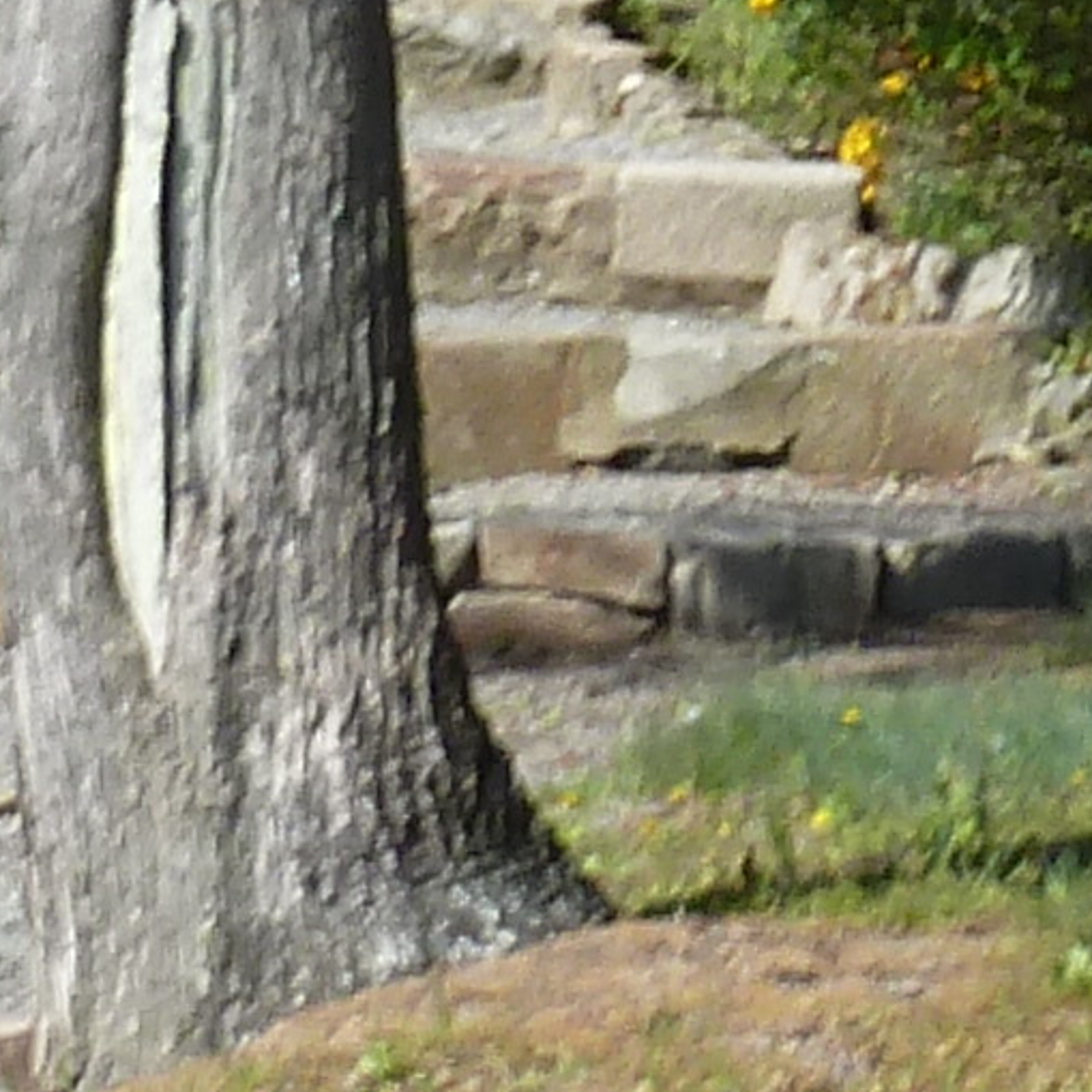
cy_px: -1819
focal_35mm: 361
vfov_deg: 4.7
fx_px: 12884
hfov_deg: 4.7
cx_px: 2594
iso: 80
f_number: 3.8
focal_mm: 8.5
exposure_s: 1/400
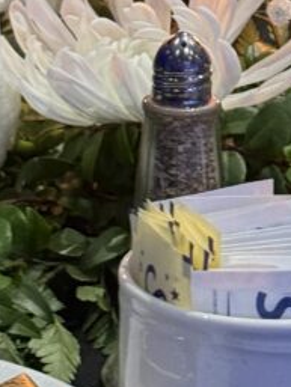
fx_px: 2139
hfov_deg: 7.8
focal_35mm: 191
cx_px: 214
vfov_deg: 10.2
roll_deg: -1.3
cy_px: -99
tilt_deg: -11.2
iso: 250
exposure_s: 1/40
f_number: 1.78
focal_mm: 6.76
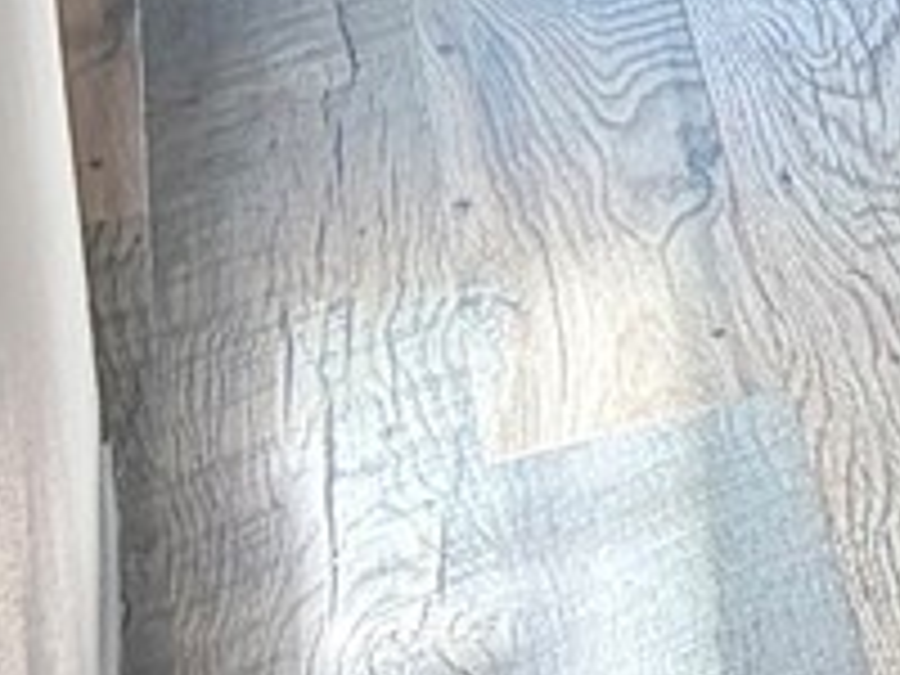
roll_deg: +2.2
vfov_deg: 6.3
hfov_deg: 7.7
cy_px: -1647
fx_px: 5408
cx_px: 3051
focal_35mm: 208
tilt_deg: -7.2
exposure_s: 1/131
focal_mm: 5.96
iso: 125
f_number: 1.6
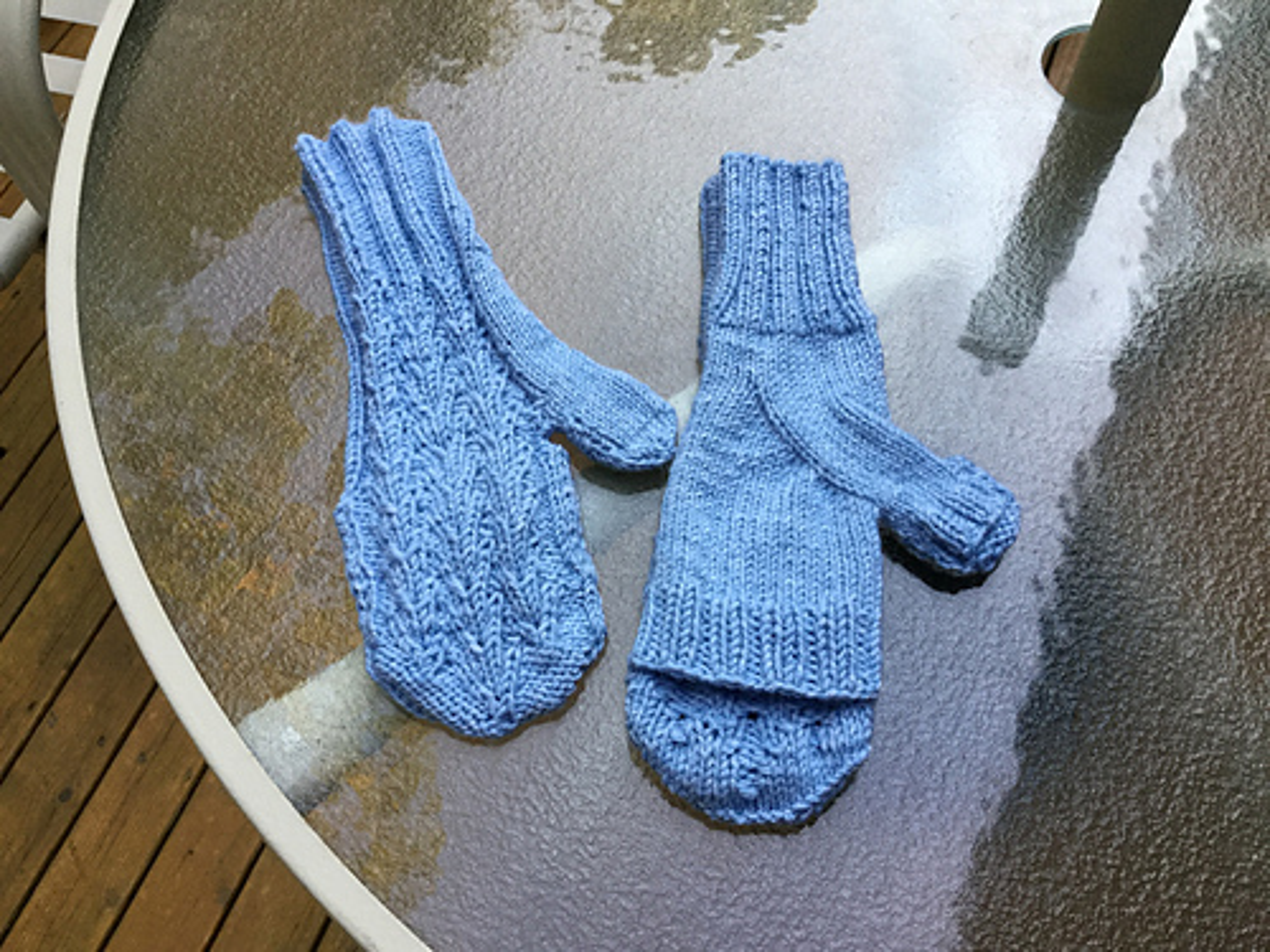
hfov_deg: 58.4
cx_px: 635
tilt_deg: -63.0
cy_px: 476
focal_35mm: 31
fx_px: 1137
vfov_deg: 45.4
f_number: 2.4
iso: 40
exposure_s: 1/30
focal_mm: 3.3
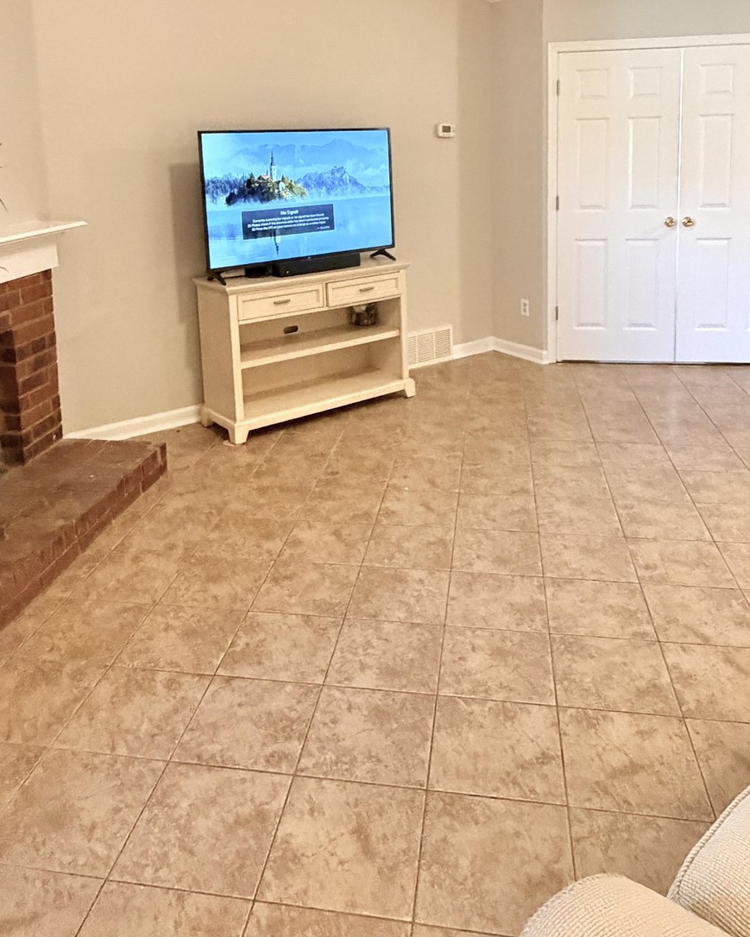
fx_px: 805
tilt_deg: -7.5
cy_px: 253
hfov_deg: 50.0
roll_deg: +1.1
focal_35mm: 29
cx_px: 364
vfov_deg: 57.8
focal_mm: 2.22
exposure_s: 1/60
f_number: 2.2
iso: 800
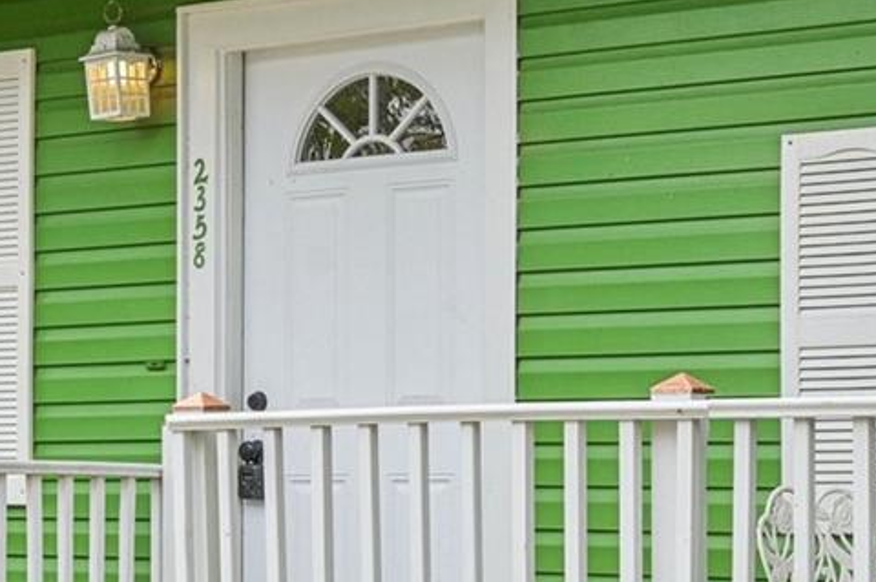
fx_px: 2431
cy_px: 428
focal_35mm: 100
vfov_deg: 13.6
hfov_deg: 20.4
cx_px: 456
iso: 400
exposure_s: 1/320
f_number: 8
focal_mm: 30
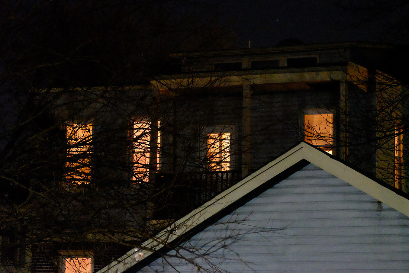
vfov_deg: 10.6
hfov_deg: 15.9
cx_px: 204
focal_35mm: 129
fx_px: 1466
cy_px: 136
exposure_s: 1/13
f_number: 3.9
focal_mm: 86
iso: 12800
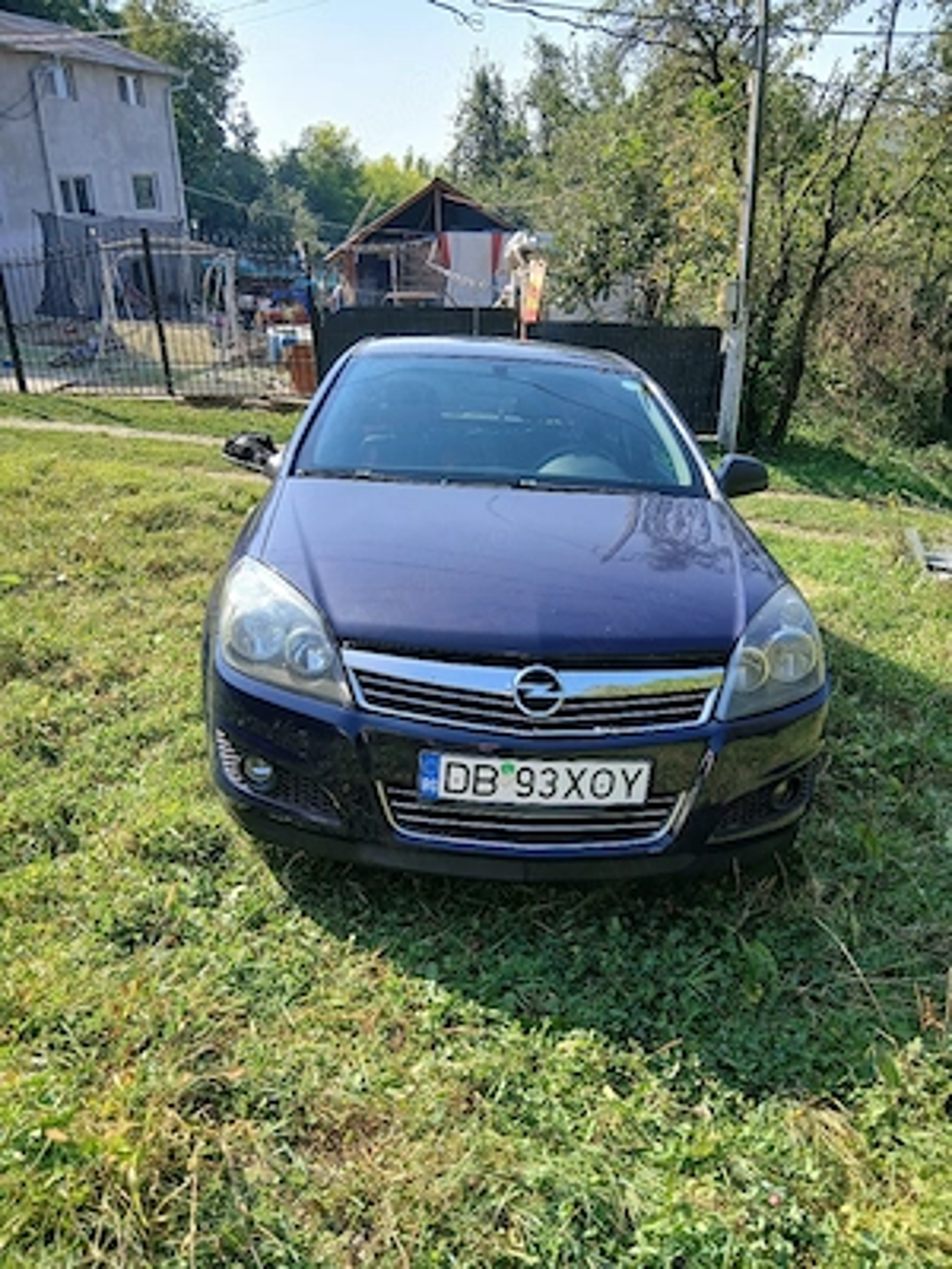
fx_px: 953
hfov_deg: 53.1
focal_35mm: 26
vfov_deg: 67.3
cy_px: 634
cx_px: 476
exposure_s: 1/185
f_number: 1.8
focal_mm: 3.98
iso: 20
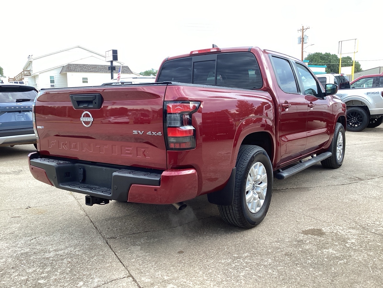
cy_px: 144
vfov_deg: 45.4
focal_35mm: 31
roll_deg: +1.7
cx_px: 192
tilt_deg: -9.7
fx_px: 343
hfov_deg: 58.4
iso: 64
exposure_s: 1/120
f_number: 2.4
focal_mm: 3.3
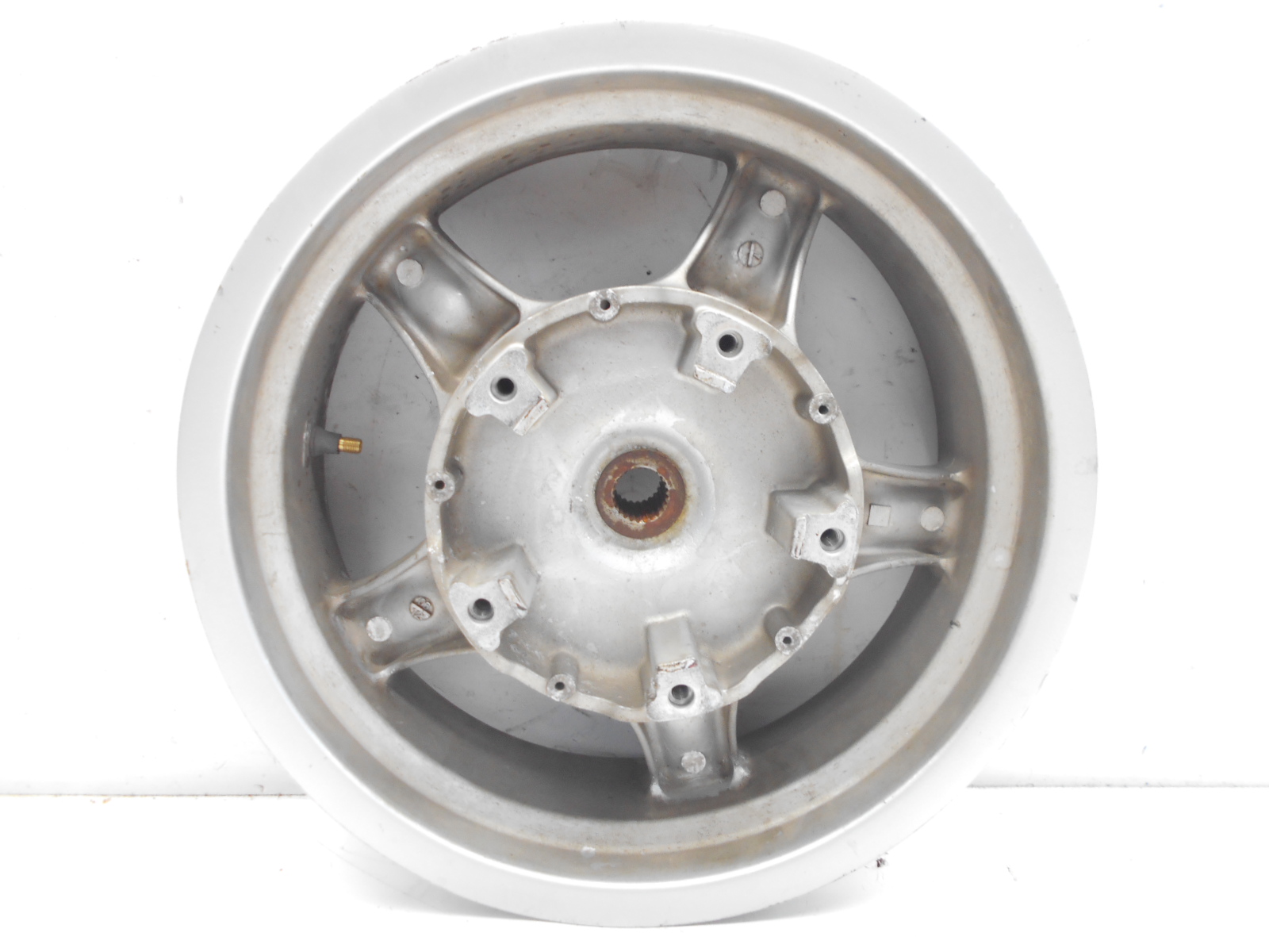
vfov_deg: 53.1
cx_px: 634
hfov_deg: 67.3
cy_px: 476
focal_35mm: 26
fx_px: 953
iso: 200
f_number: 3.2
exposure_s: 1/30
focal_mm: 4.6
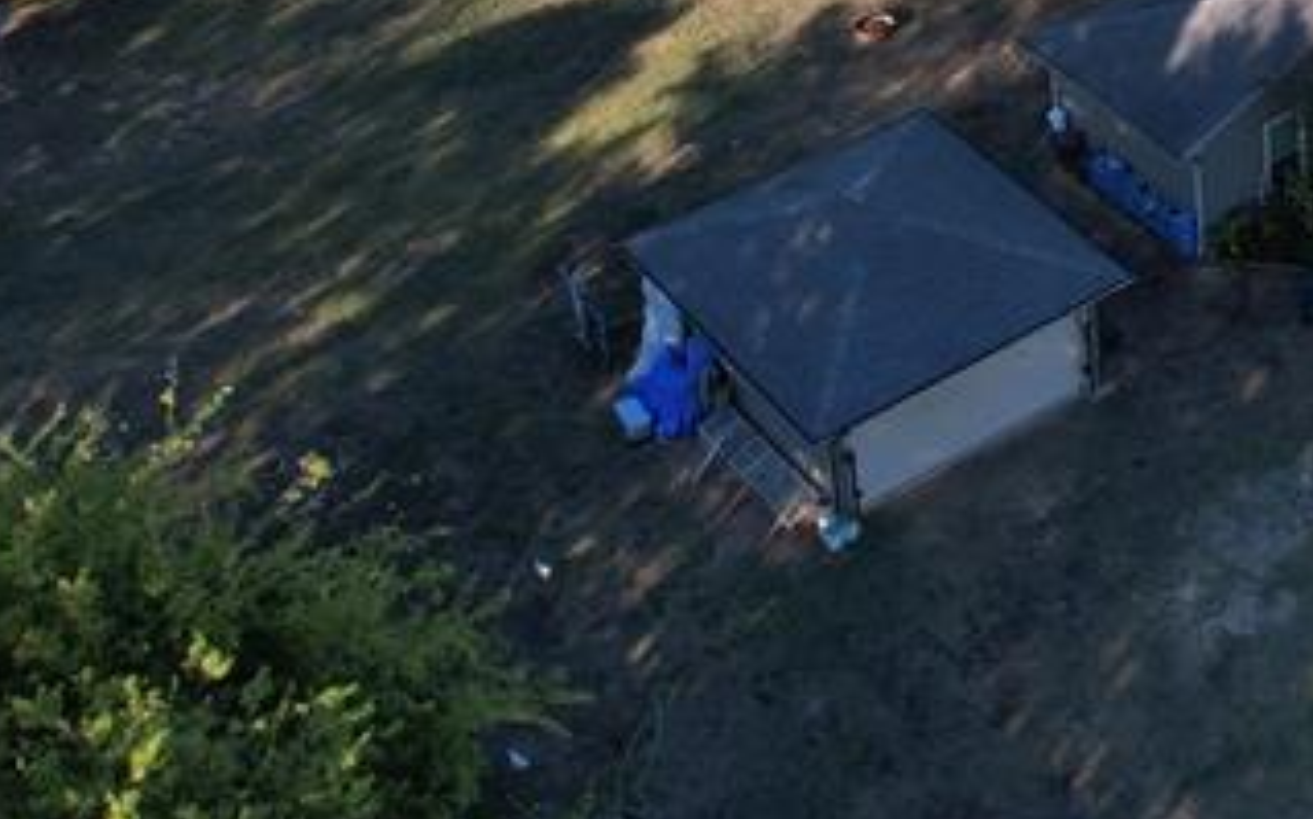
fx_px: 2575
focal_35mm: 72
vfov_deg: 16.7
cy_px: -333
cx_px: 1461
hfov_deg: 26.3
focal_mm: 8.38
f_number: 2.8
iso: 110
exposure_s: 1/1000
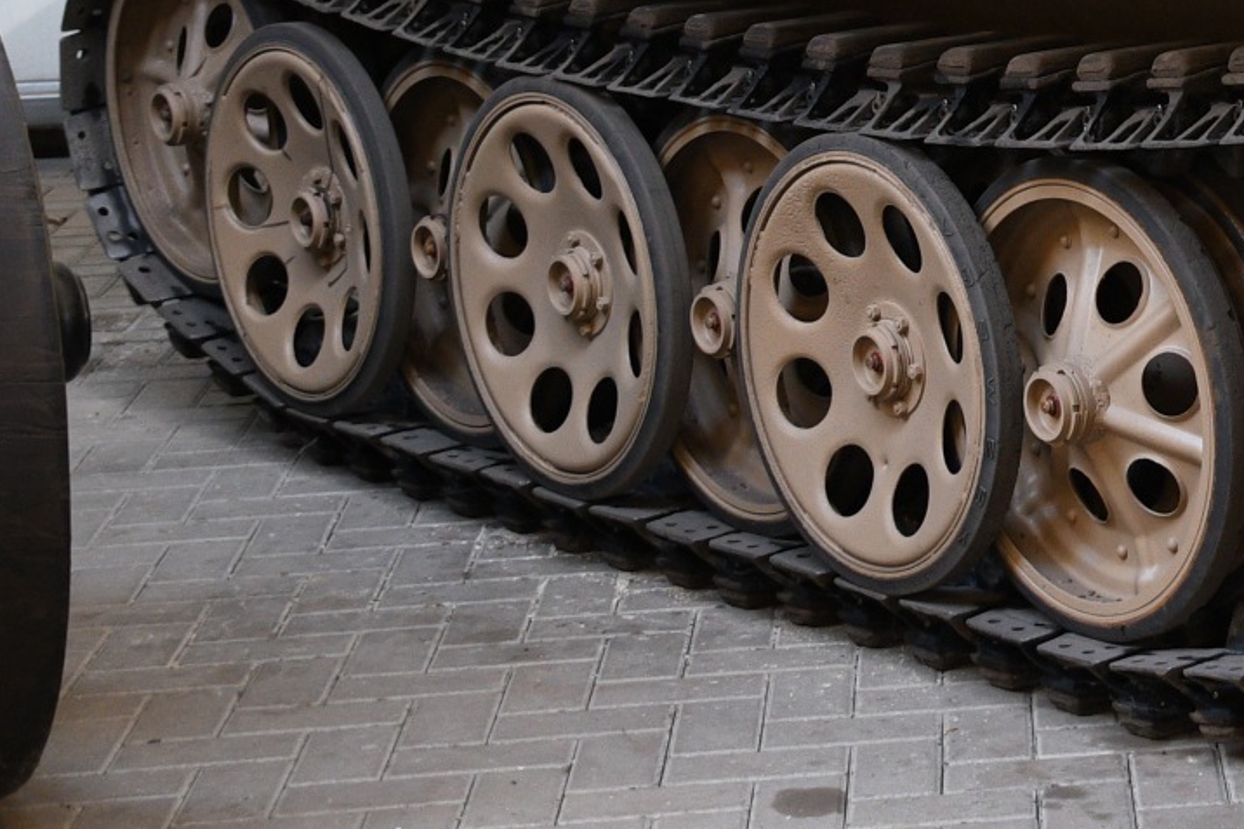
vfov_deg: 10.9
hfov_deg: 15.5
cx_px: 1725
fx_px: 4284
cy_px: -24
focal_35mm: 124
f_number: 3.5
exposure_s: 1/80
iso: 640
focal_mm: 25
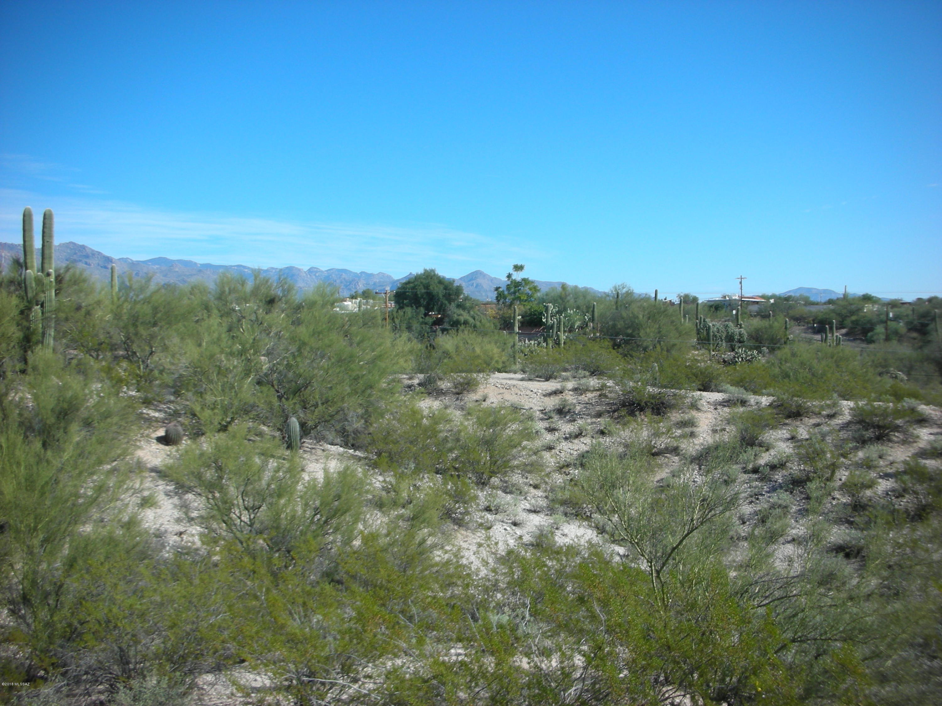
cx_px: 471
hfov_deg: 52.6
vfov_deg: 40.7
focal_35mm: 35
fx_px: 952
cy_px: 353
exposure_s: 1/86
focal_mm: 5.8
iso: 50
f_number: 8.5
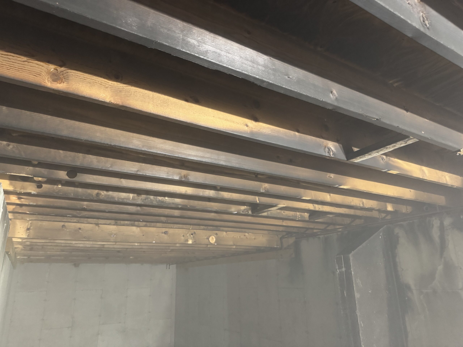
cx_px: 232
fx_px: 321
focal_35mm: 24
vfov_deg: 56.8
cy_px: 174
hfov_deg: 71.6
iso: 800
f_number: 1.78
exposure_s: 1/40
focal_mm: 6.76
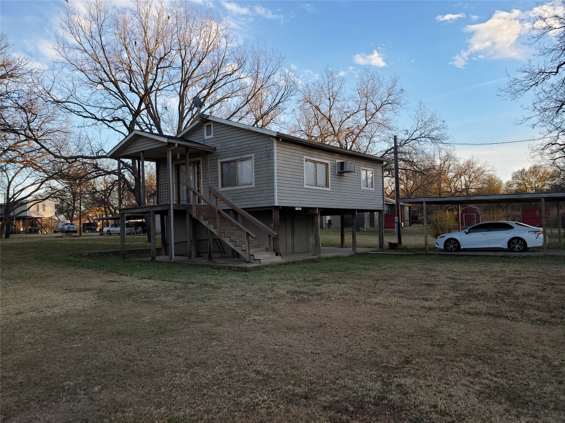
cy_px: 212
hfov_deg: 67.3
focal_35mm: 26
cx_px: 282
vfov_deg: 53.1
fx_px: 424
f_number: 2.4
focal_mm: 4.3
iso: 50
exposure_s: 1/234
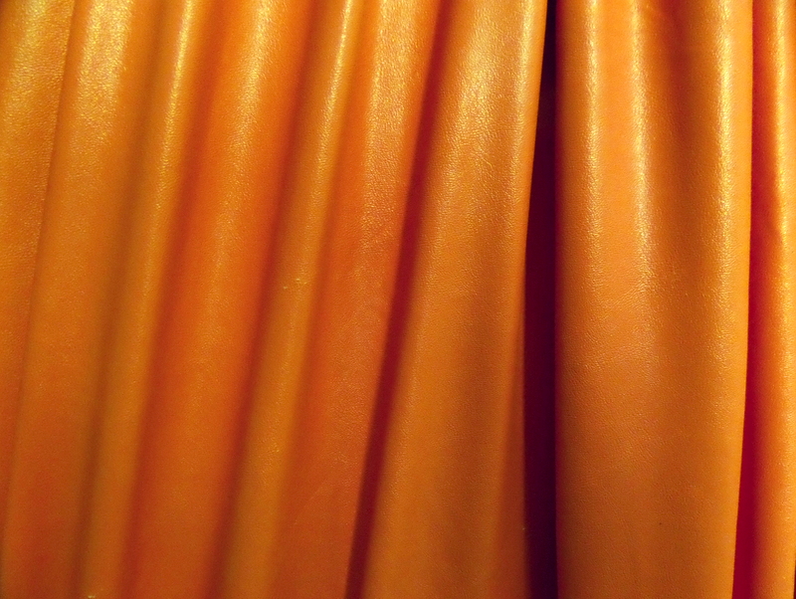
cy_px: 300
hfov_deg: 71.5
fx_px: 553
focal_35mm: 24
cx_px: 398
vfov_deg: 56.9
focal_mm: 4
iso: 400
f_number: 3.2
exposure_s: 1/30
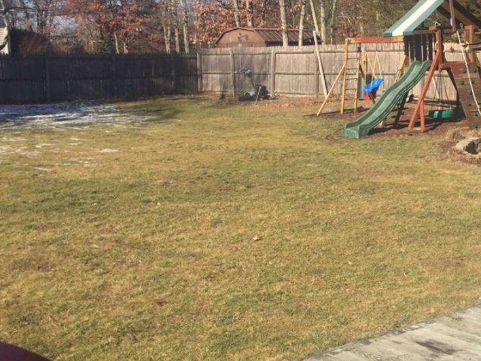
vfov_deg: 24.8
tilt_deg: -5.5
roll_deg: +1.3
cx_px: 416
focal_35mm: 59
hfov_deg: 31.4
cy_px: 140
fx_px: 820
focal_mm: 4.15
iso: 32
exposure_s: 1/1883
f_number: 2.2
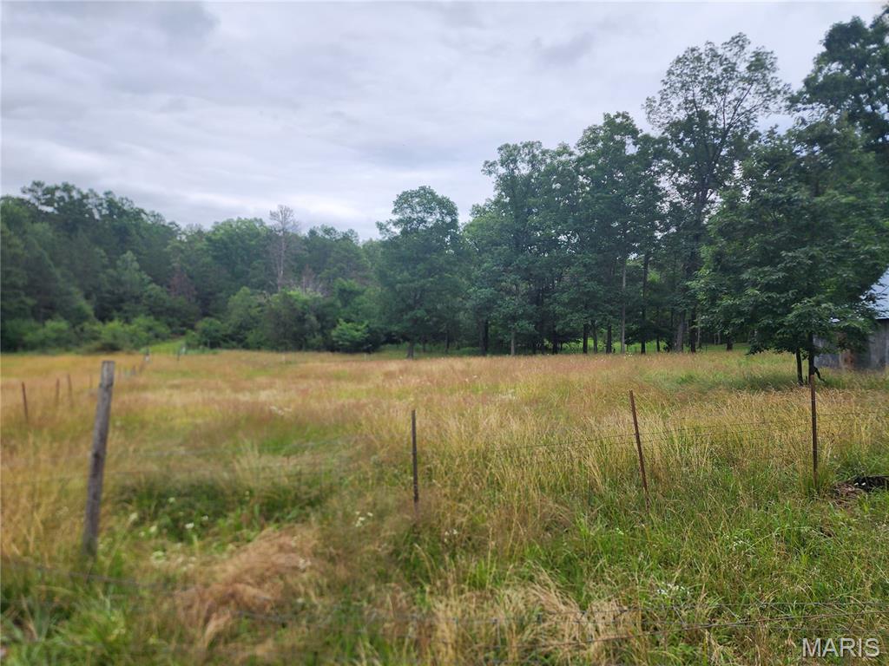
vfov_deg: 58.9
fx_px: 591
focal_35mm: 23
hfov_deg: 73.9
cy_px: 333
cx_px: 444
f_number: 1.8
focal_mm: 6.4
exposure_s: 1/416
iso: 12
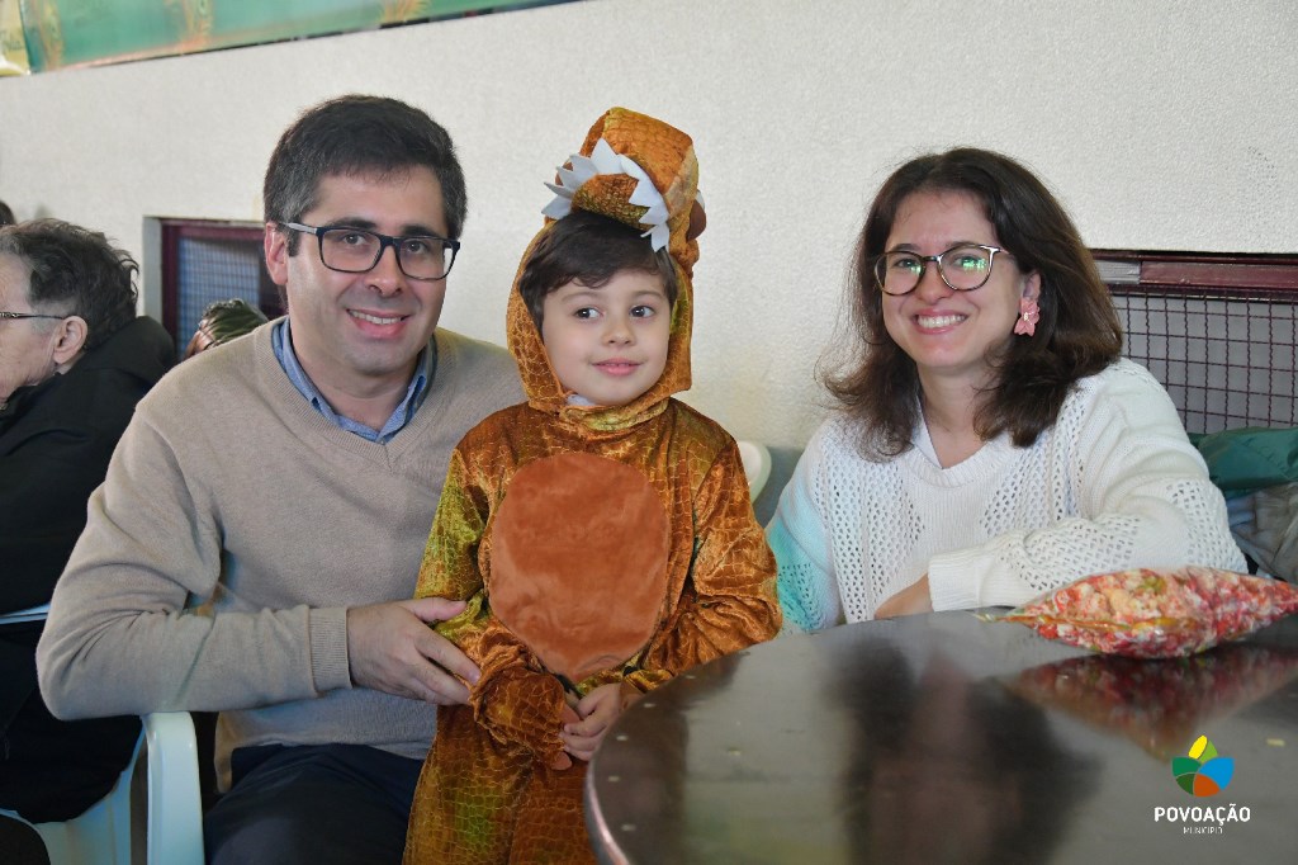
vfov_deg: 26.0
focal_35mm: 52
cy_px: 432
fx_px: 1874
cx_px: 649
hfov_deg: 38.2
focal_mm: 35
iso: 3200
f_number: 4.5
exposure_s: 1/100
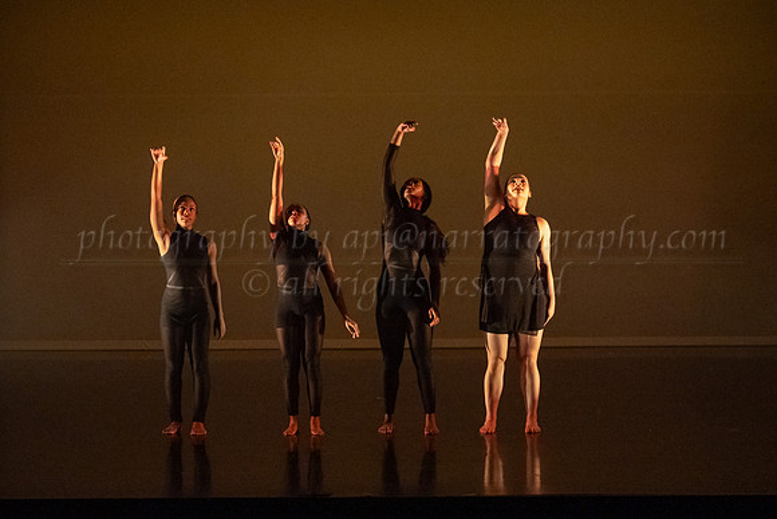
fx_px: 2064
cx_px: 418
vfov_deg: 14.3
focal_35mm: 96
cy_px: 289
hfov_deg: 21.3
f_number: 3.2
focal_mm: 69
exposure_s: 1/320
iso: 4000
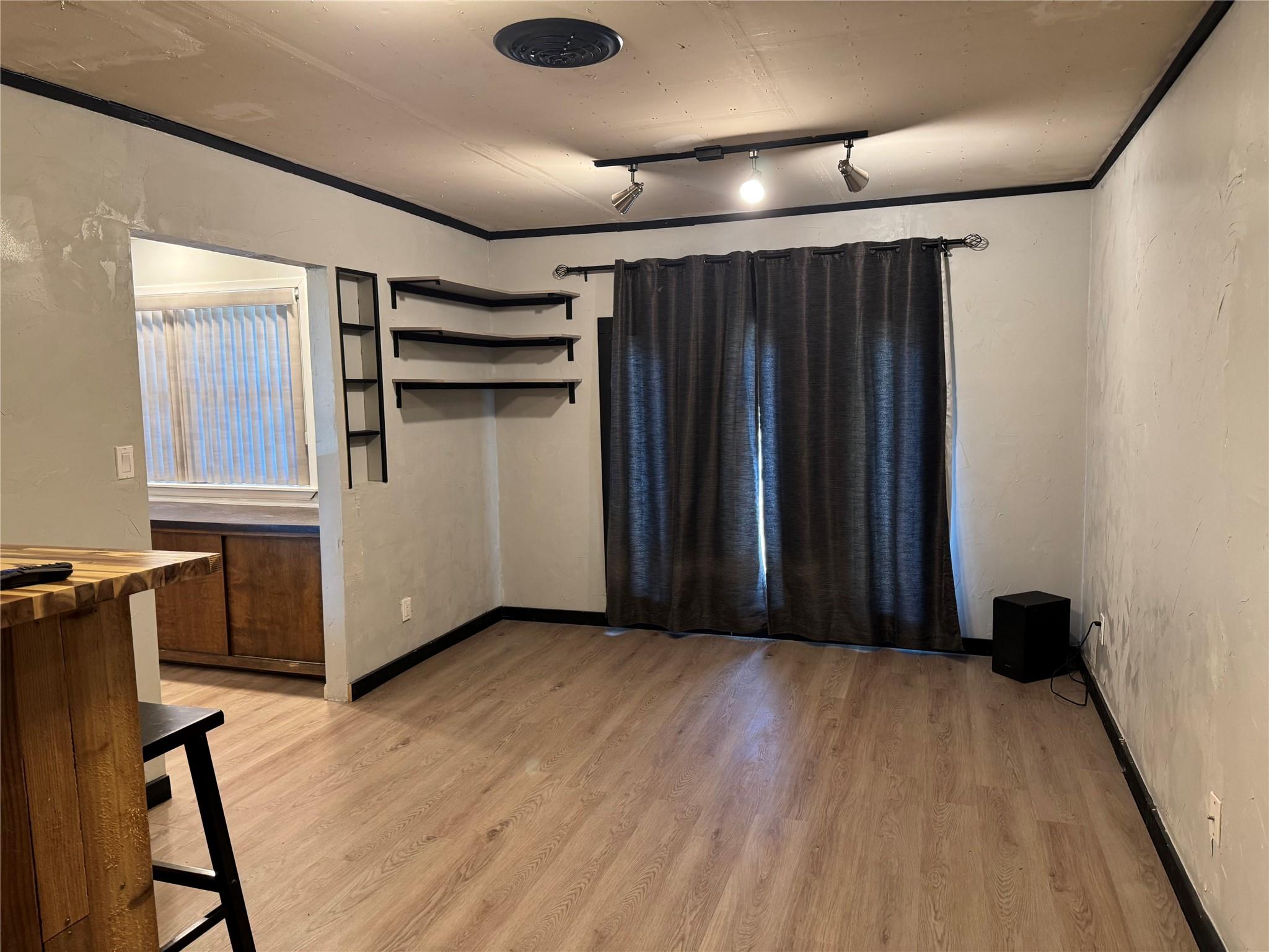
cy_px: 476
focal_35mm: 24
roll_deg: +1.1
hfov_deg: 71.6
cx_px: 634
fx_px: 880
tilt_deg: -6.1
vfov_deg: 56.8
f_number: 1.78
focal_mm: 6.76
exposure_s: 1/60
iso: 320
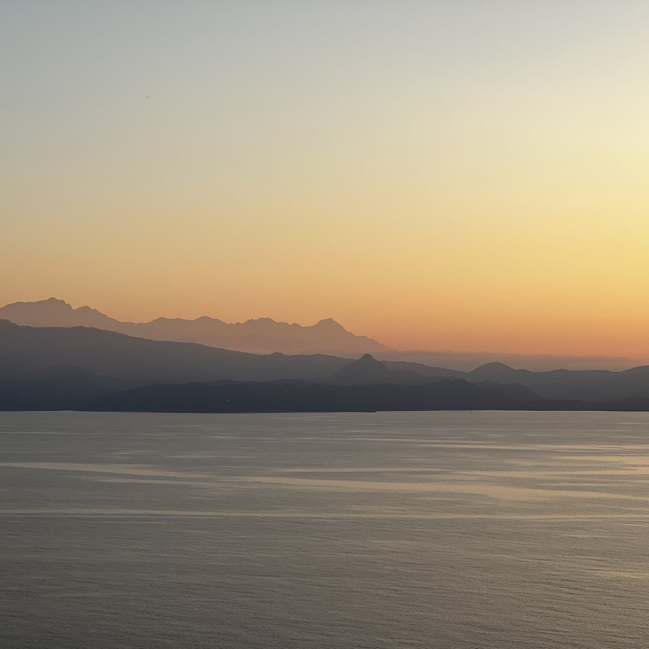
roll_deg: +0.2
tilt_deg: +2.0
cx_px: 221
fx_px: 1930
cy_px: 325
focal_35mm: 91
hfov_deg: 19.0
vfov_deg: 19.1
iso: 32
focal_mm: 9
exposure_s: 1/271
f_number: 2.8
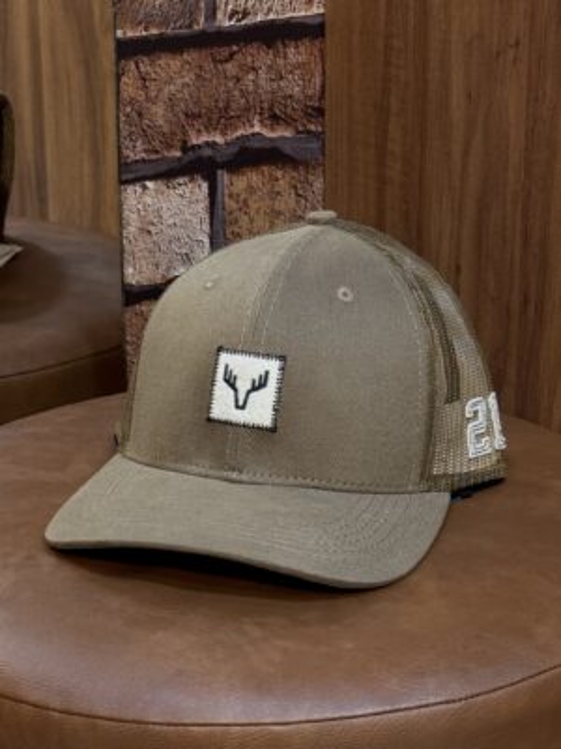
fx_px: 1037
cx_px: 280
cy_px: 374
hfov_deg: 30.3
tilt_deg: -18.6
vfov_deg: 39.7
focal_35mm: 48
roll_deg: +0.3
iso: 200
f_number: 1.78
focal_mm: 6.76
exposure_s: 1/60
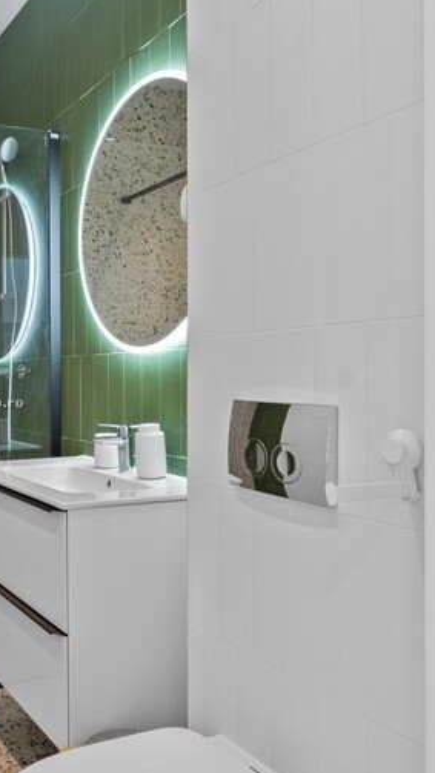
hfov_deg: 33.0
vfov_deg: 61.0
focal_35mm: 32
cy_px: 386
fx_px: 656
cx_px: -18
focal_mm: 10
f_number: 10
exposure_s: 1
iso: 400
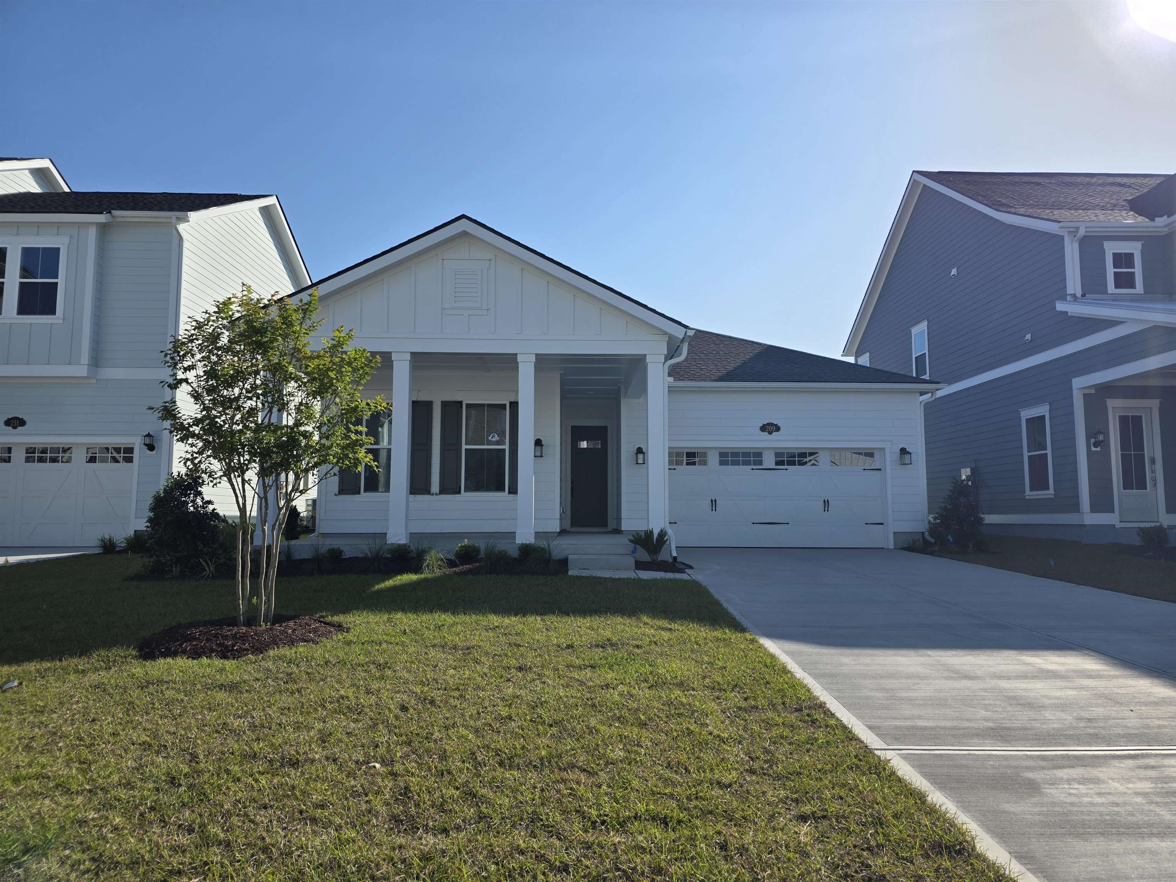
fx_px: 781
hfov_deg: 73.9
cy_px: 441
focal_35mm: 23
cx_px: 588
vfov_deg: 58.9
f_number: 1.7
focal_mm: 6.3
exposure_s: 1/7944
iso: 80
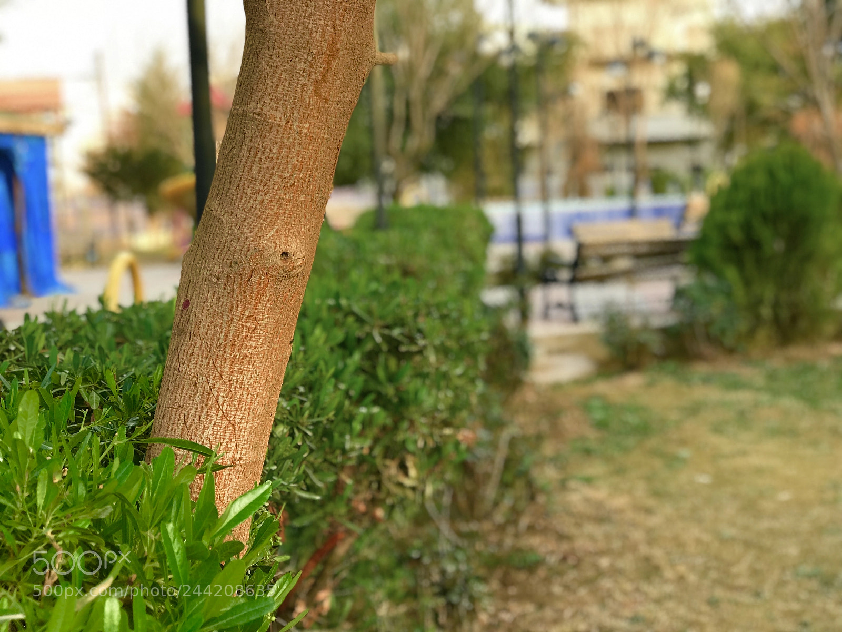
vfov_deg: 25.7
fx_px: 1386
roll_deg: +2.2
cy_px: 316
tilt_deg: -5.1
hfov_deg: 33.8
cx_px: 421
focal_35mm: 57
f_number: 2.8
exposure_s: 1/100
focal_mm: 6.6
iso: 25
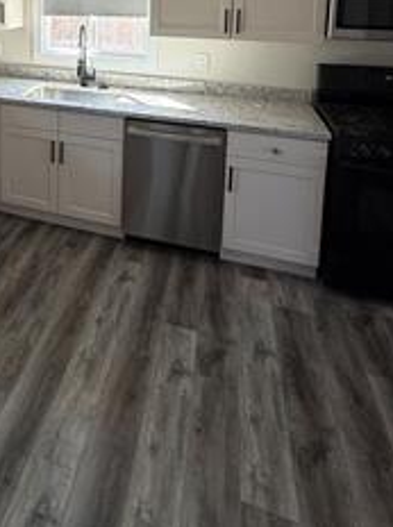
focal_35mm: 29
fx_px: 441
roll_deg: -1.3
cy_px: 32
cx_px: 67
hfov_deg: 45.1
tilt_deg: -5.8
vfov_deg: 52.5
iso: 125
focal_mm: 2.22
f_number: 2.2
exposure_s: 1/99
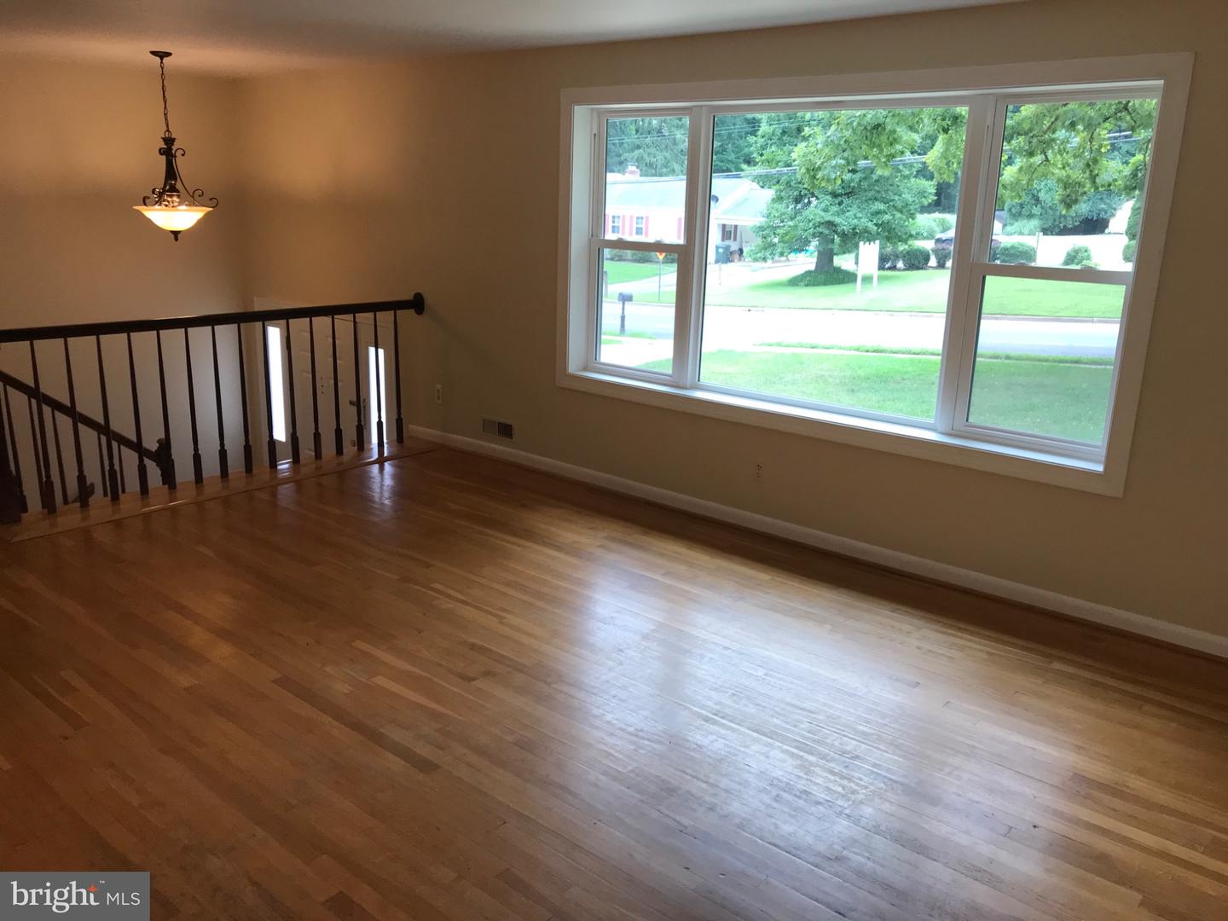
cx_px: 614
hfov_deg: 63.4
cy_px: 460
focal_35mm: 28
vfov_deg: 49.7
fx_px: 993
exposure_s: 1/120
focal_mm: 3.99
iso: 40
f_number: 1.8
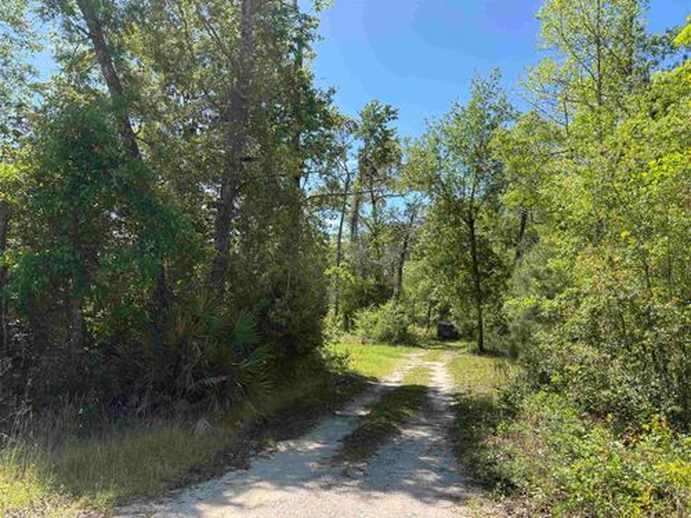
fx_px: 519
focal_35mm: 26
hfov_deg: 67.3
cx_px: 346
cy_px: 259
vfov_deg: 53.1
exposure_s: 1/1484
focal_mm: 5.96
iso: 50
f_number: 1.6
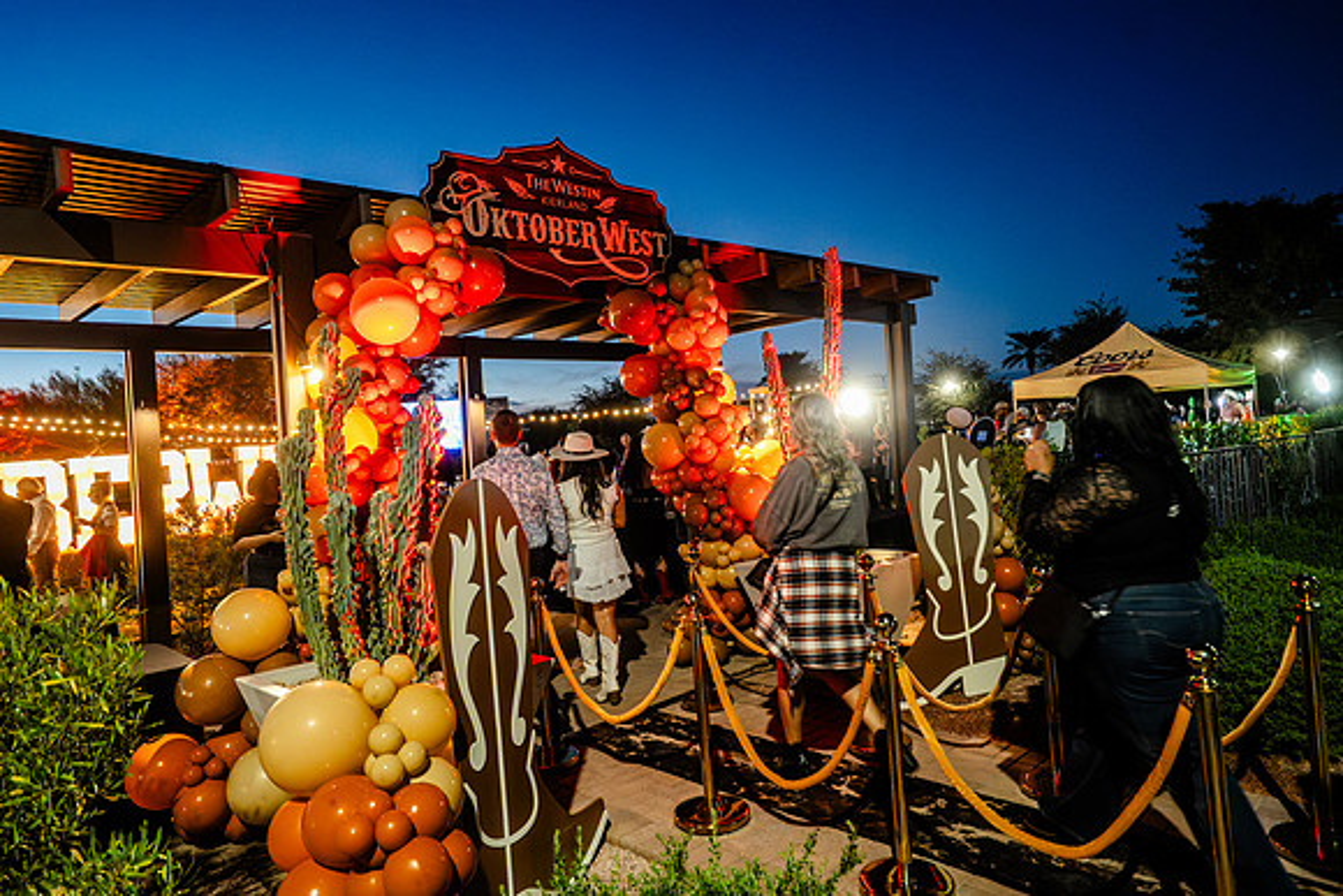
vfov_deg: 55.1
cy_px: 448
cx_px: 672
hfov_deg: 76.1
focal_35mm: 23
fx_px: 858
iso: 6400
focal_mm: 23
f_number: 4
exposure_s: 1/60
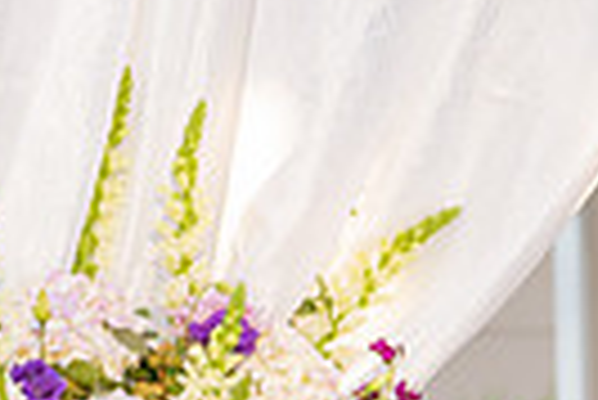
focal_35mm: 282
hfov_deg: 7.1
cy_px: 834
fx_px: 4689
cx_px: 1021
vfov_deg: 4.8
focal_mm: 62
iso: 200
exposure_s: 1/160
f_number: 4.5
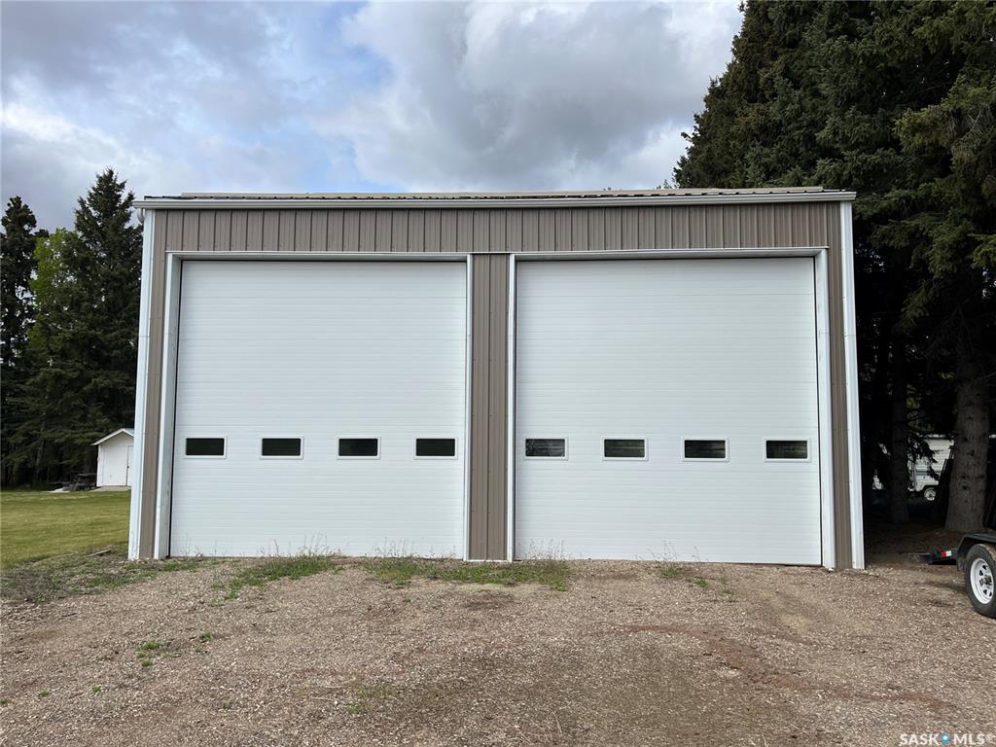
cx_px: 498
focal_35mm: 26
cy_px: 374
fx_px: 748
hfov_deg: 67.3
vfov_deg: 53.1
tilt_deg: +4.4
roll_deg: -0.1
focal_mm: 5.1
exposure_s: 1/3745
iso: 50
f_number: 1.6
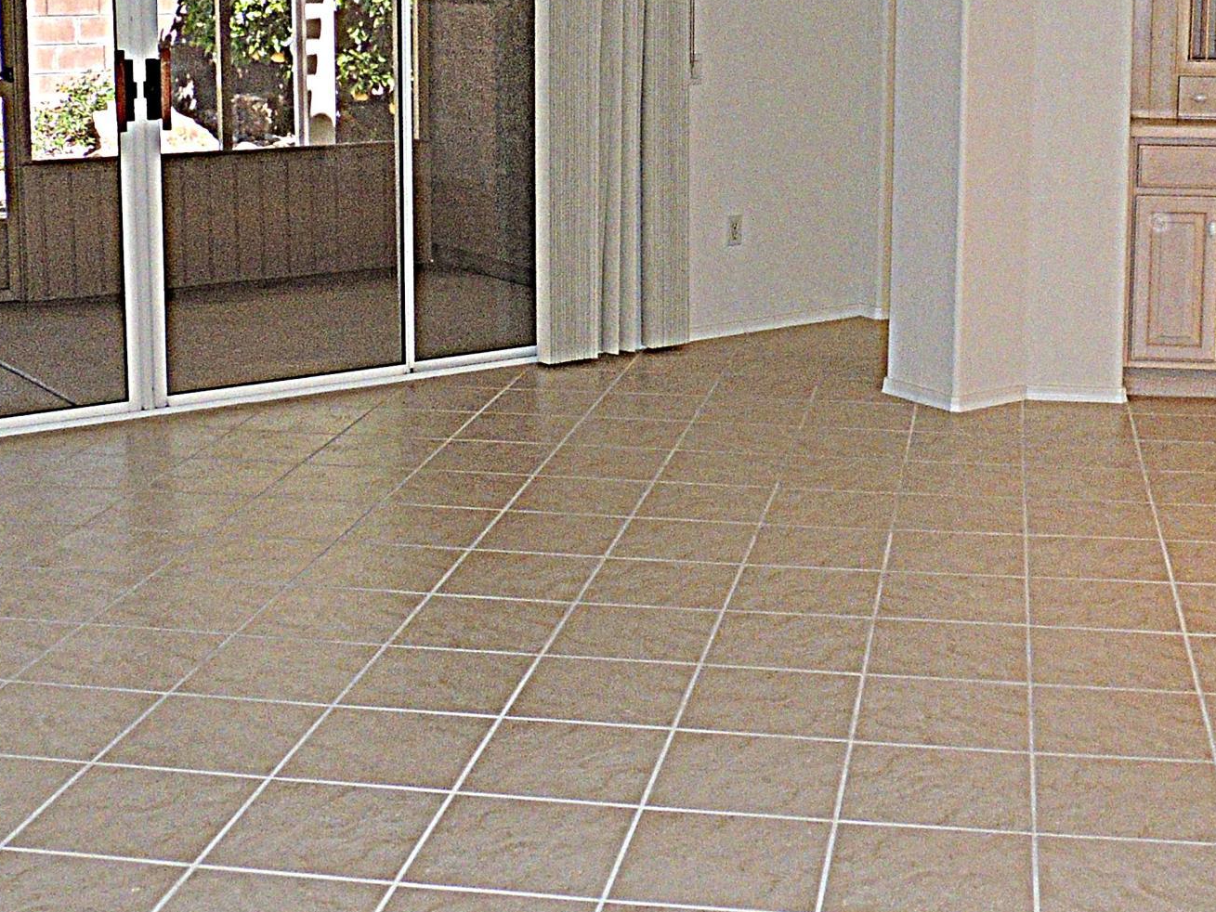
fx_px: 1932
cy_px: 202
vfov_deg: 26.2
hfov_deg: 34.8
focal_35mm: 55
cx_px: 726
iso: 250
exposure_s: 1/30
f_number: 4.7
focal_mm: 4.3
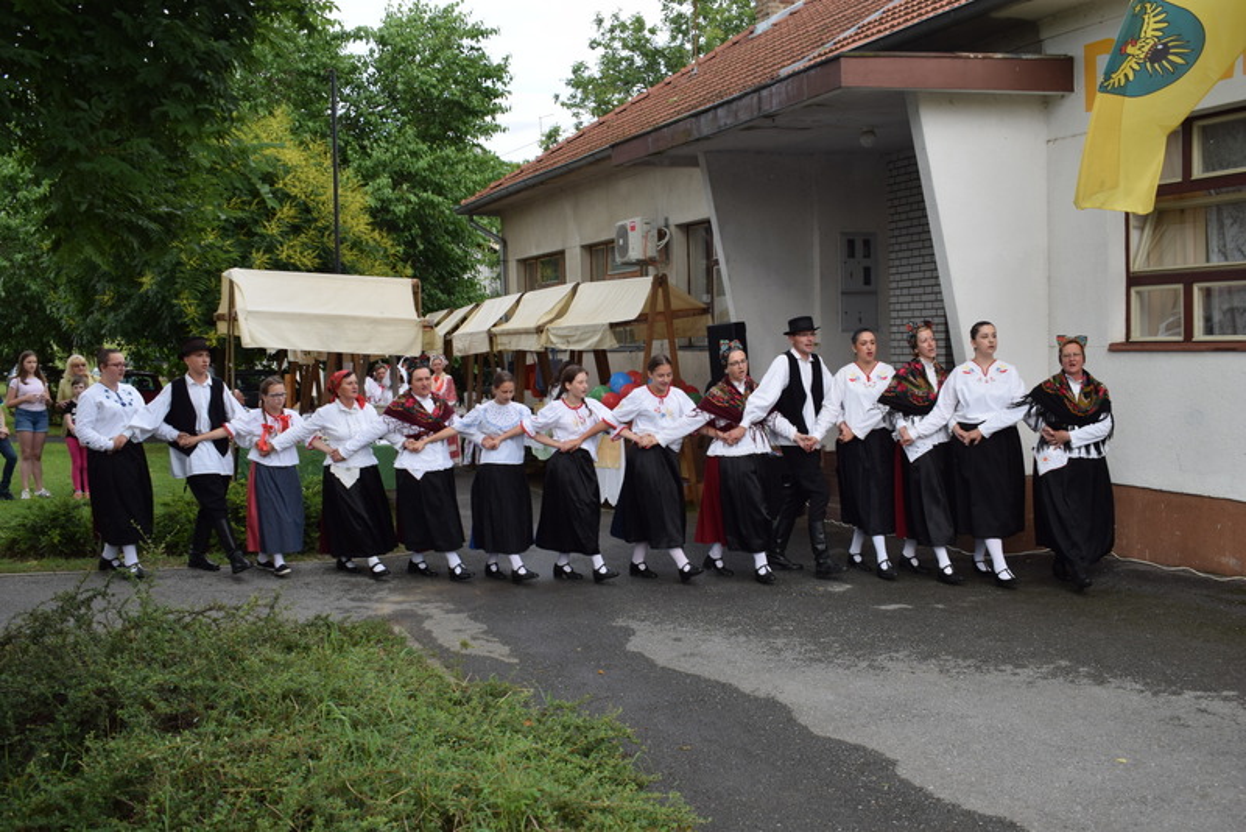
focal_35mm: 36
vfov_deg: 36.9
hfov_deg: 53.1
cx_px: 623
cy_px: 416
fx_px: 1246
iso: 200
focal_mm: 24
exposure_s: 1/160
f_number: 6.3
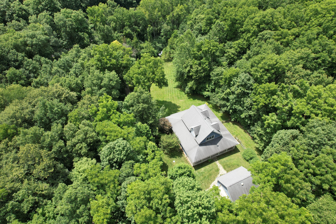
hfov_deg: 78.6
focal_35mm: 22
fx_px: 205
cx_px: 168
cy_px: 112
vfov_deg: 57.2
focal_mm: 8.38
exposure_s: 1/640
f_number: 2.8
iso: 100
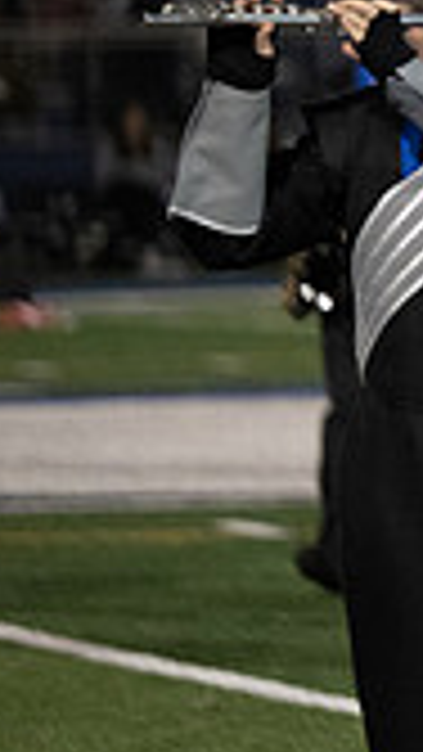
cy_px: 250
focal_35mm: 474
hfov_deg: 2.5
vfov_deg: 4.6
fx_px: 9447
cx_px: 1269
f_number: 2.8
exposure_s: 1/1250
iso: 5000
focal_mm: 130
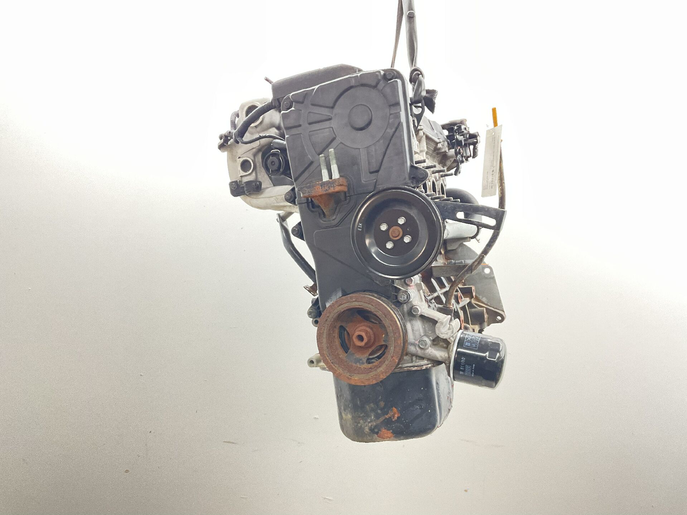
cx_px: 344
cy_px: 258
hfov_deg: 61.7
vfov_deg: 48.2
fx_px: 576
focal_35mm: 29
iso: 160
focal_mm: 3
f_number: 1.8
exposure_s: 1/50
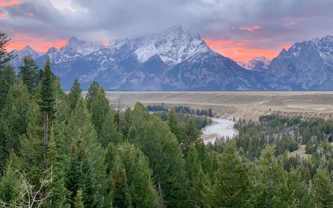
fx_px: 508
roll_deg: -0.2
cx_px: 165
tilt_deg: -0.4
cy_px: 88
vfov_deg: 23.1
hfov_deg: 36.3
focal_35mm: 56
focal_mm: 6
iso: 200
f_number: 2.4
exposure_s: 1/60
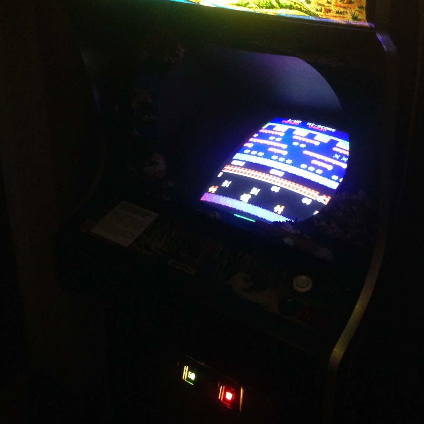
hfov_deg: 40.0
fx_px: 582
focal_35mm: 42
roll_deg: -3.4
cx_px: 225
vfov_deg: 39.6
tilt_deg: -26.1
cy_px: 149
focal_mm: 4.12
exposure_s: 1/20
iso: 400
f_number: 2.4
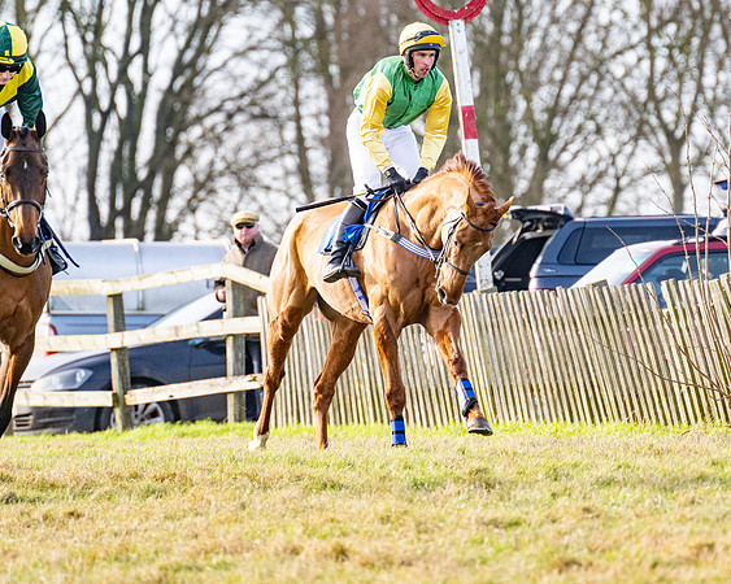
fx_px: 12075
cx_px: 414
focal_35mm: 558
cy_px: 240
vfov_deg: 2.8
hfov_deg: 3.5
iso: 800
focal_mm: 280
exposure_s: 1/2500
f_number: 4
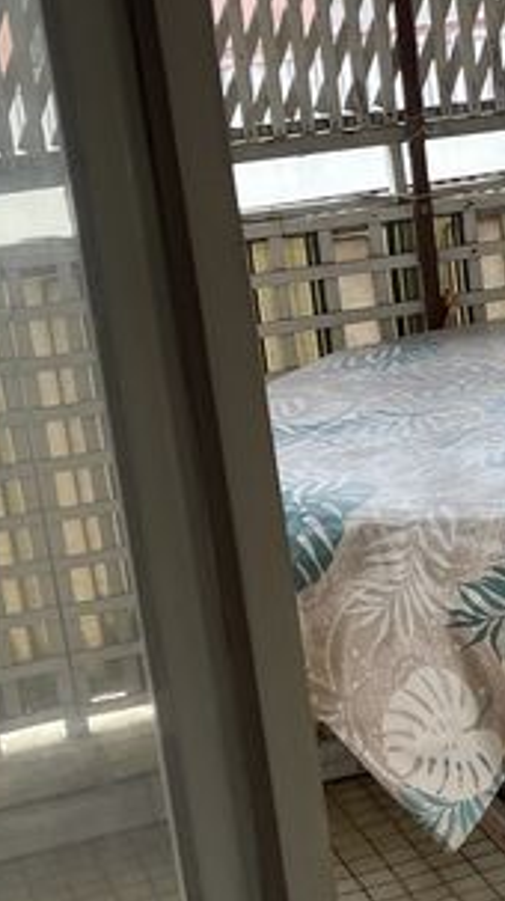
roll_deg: +3.4
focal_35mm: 90
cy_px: 464
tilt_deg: -17.5
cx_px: 885
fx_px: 2147
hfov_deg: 12.4
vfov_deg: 23.7
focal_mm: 5.1
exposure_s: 1/165
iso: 32
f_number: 1.6
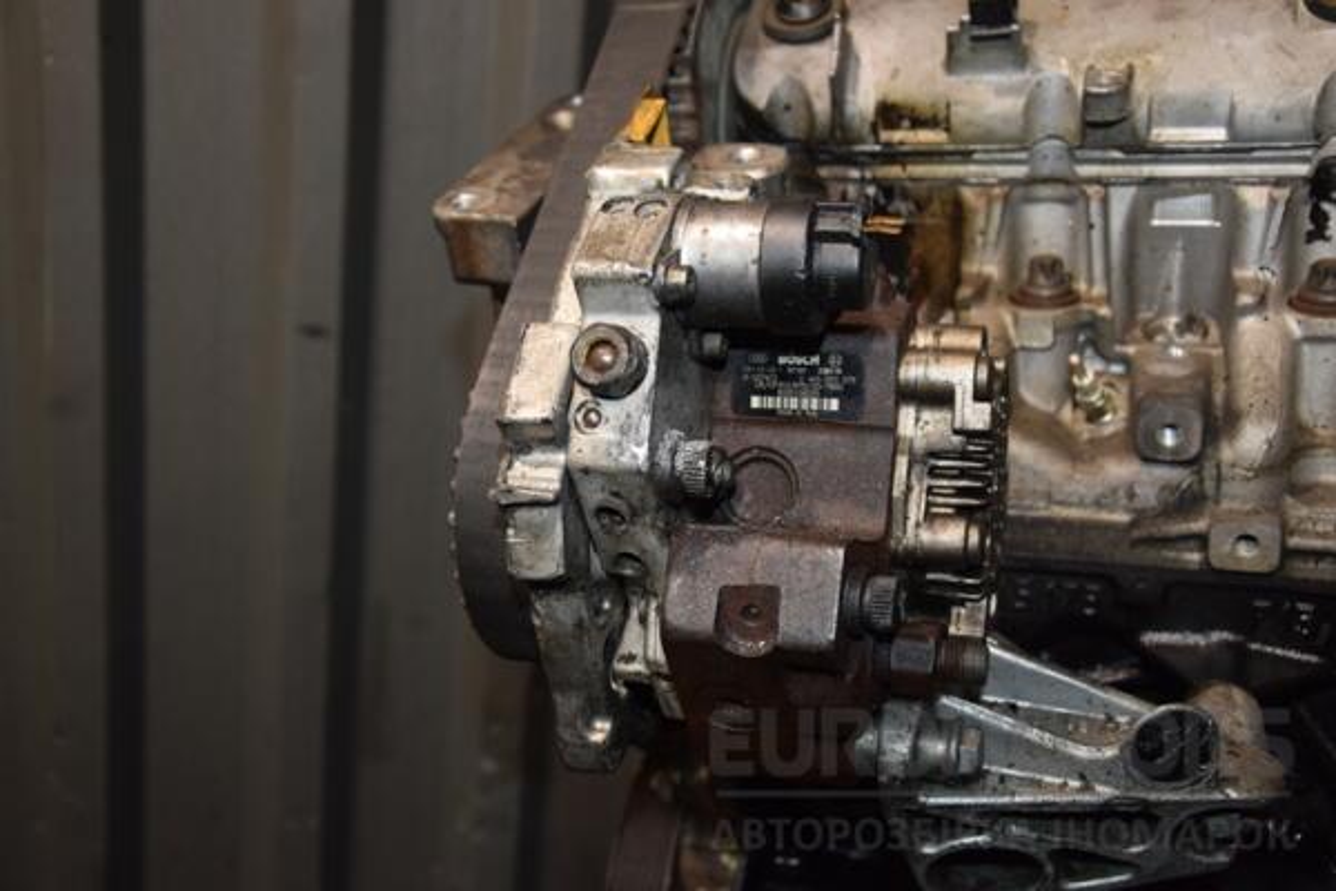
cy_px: 446
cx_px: 668
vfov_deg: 34.2
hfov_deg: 49.6
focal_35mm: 39
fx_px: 1447
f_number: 5
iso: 800
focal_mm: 26
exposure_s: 1/60
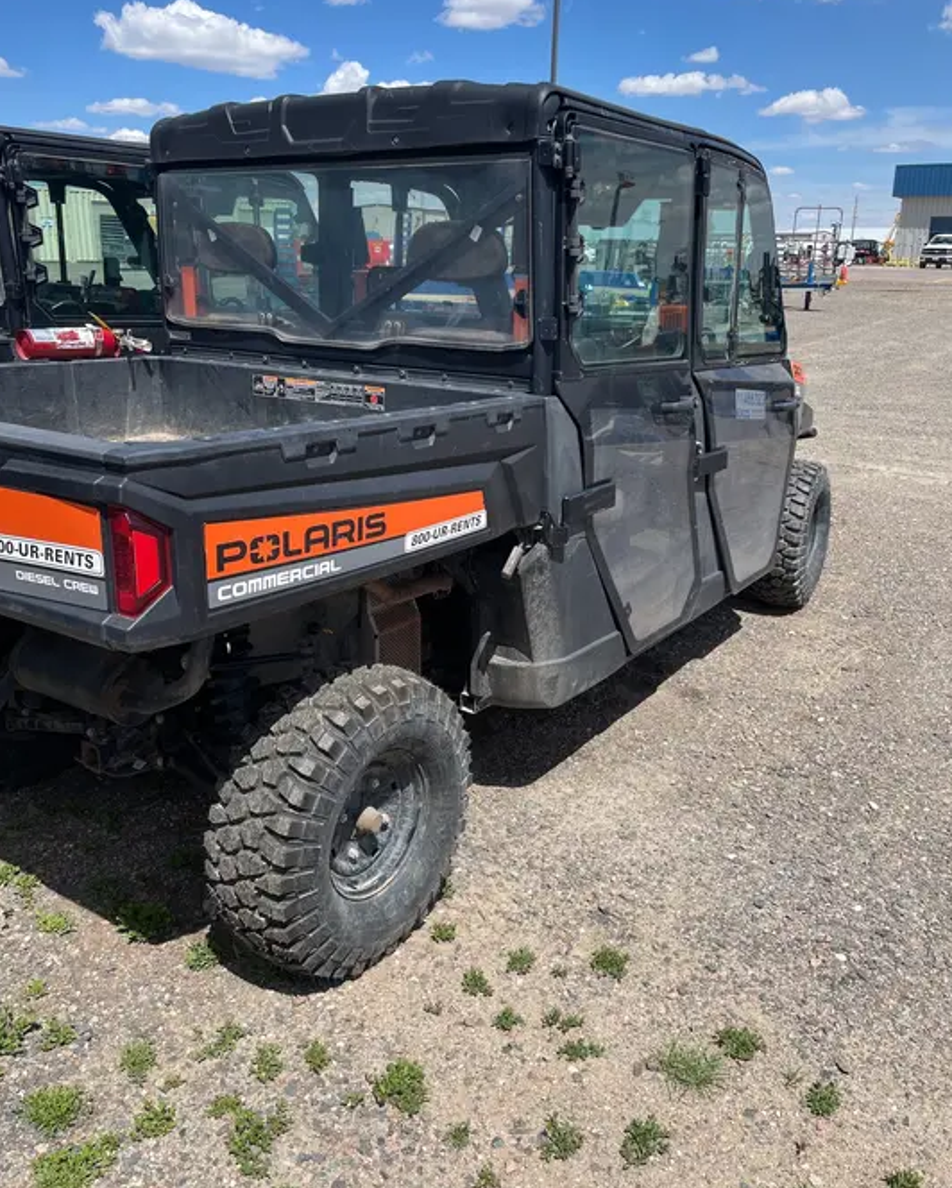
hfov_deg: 51.6
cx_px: 485
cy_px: 561
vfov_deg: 62.1
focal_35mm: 28
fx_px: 985
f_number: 1.6
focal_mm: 4.2
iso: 32
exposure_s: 1/2959
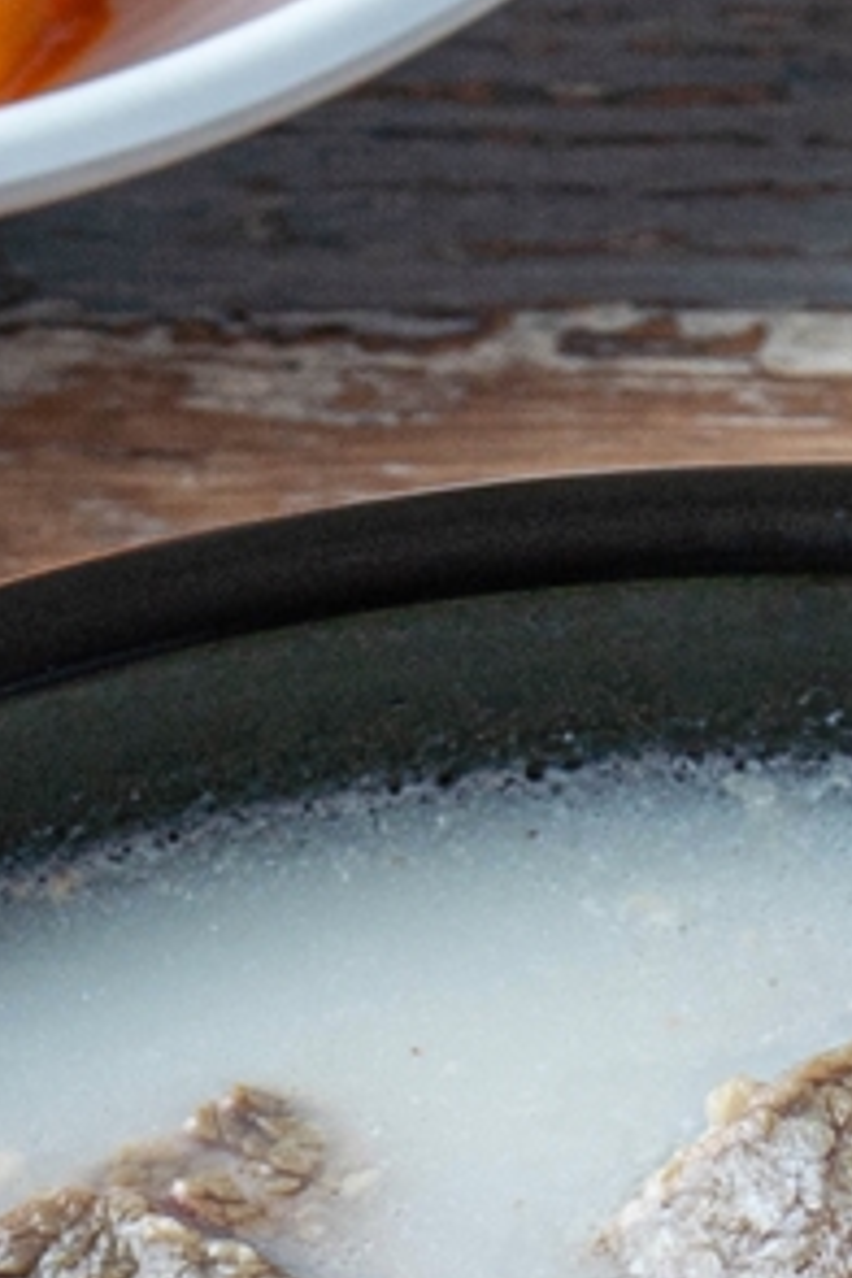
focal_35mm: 807
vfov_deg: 2.5
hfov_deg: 1.7
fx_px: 28646
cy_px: 2056
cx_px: 809
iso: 100
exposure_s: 1/125
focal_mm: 132
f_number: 20
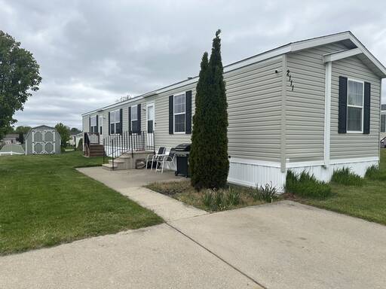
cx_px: 193
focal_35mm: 24
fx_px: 268
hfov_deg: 71.6
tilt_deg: -2.1
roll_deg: -0.2
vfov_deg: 56.8
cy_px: 144
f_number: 1.78
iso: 80
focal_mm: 6.86
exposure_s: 1/2469
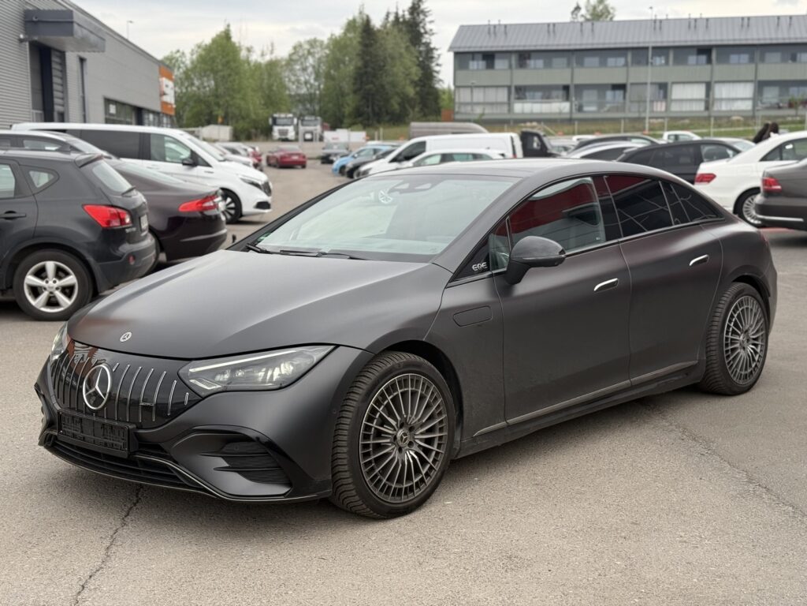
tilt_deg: -8.8
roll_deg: -0.3
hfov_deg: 39.7
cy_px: 303
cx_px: 404
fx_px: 1119
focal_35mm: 48
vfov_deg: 30.3
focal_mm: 6.76
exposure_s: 1/631
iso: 80
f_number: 1.78
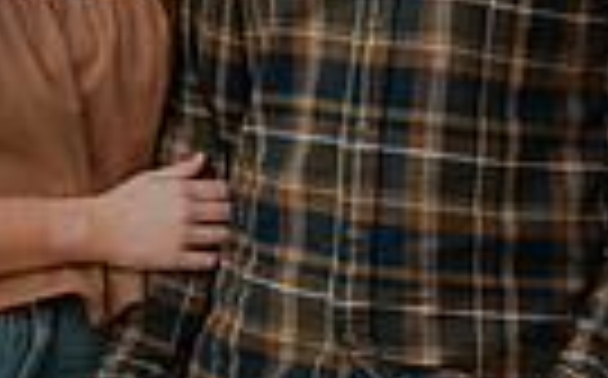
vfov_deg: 7.7
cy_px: 158
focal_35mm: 170
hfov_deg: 12.3
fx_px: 2813
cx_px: 232
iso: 100
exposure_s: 1/250
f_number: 1.8
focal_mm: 50
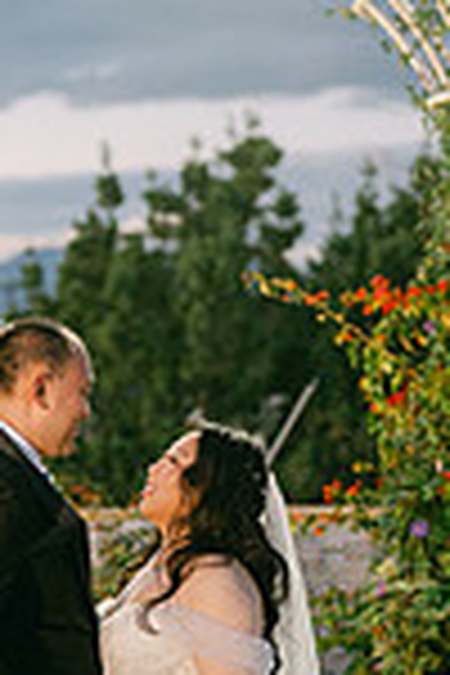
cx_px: 117
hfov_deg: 9.1
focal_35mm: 150
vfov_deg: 13.6
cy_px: 598
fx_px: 2812
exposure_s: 1/80
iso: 400
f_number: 1.8
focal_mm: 50
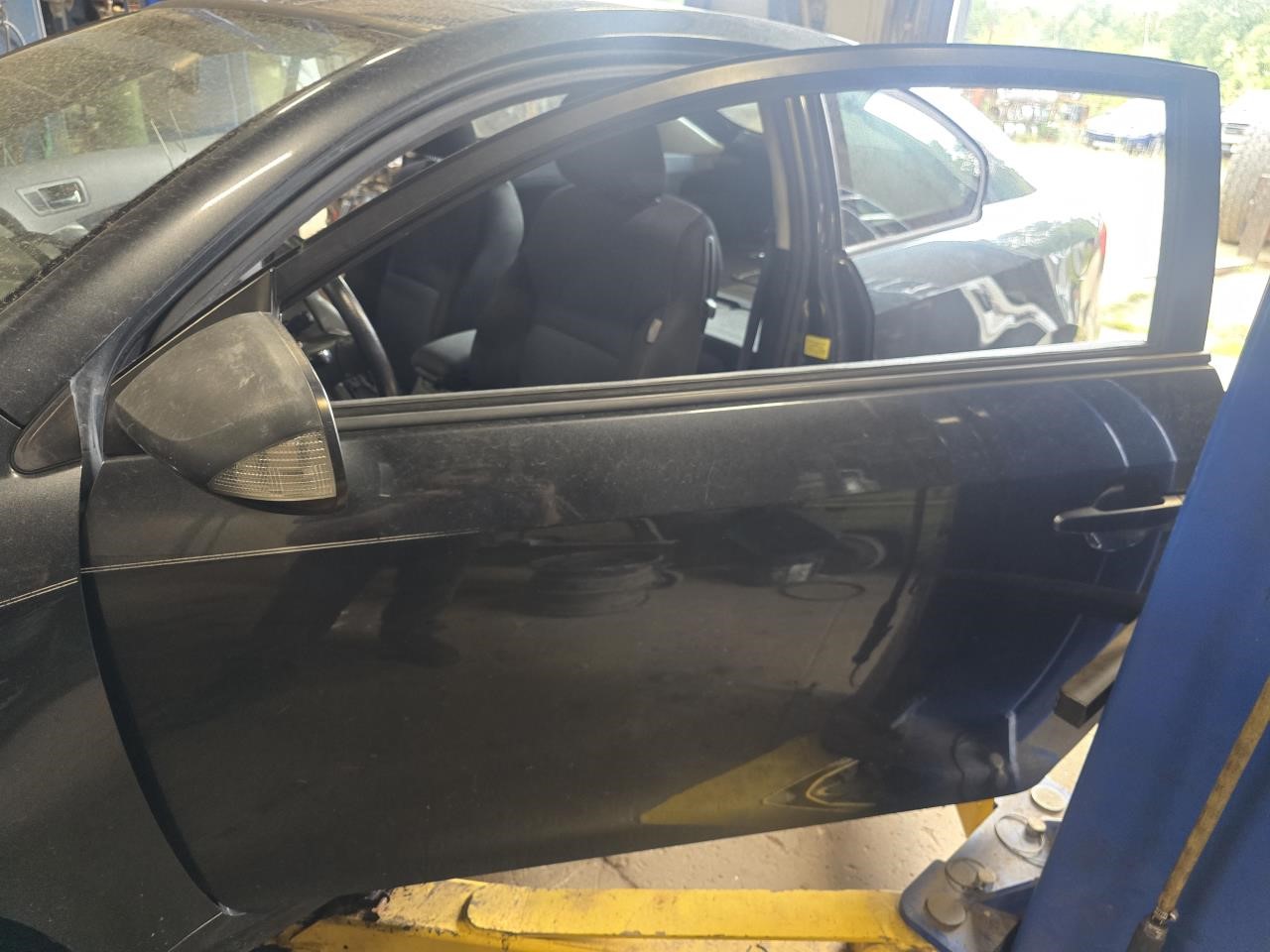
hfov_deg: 73.9
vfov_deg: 58.9
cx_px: 635
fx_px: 844
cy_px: 476
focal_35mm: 23
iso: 500
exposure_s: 1/120
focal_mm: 6.3
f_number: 1.7
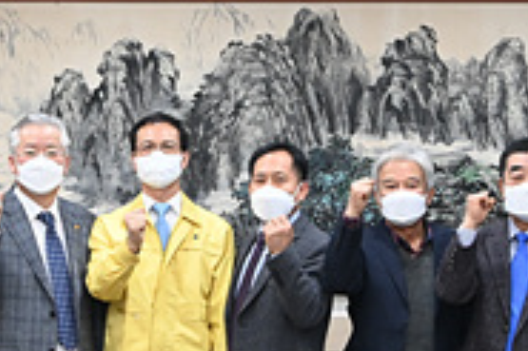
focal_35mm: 111
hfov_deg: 18.4
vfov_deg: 12.2
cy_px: 358
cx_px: 157
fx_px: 1627
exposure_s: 1/250
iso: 2500
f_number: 4.5
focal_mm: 32
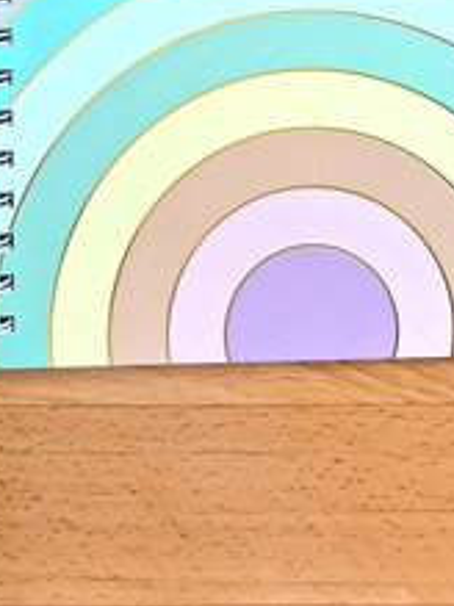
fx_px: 980
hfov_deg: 25.1
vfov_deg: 29.9
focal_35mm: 56
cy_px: -101
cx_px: 25
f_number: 1.8
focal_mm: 5.54
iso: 40
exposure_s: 1/100
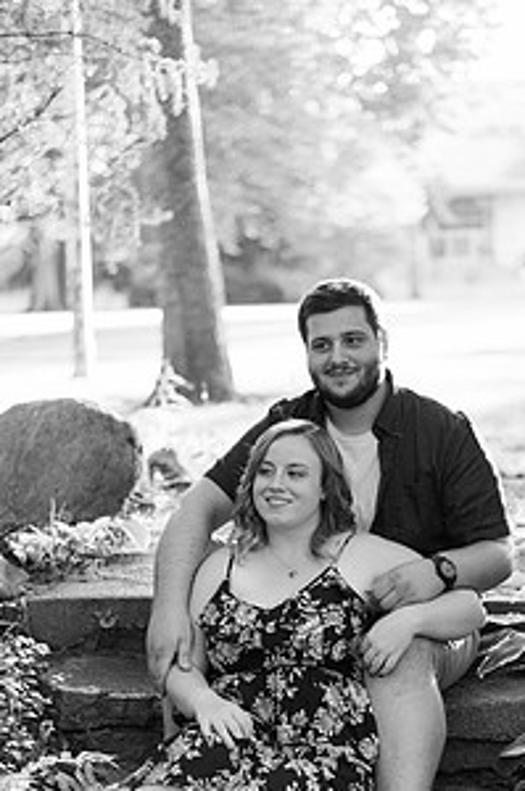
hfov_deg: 18.1
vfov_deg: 26.8
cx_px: 310
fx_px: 1646
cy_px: 570
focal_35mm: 75
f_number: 1.8
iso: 640
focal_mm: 50
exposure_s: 1/500
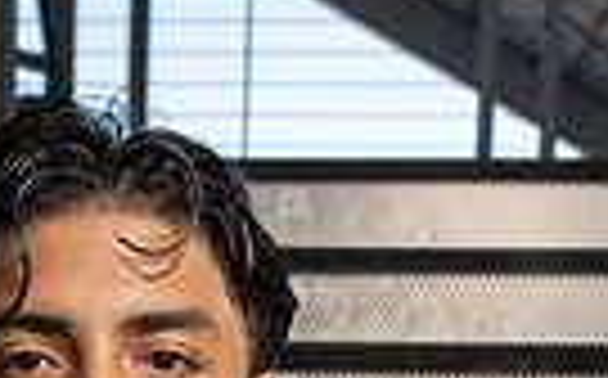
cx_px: 32
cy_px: 950
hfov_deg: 13.5
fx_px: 2532
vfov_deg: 7.8
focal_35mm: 153
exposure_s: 1/250
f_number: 8
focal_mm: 45
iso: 250
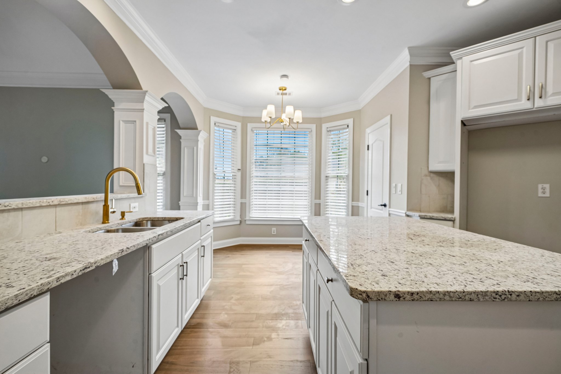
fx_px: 234
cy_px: 187
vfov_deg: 77.3
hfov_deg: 100.4
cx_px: 280
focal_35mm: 15
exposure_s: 1/30
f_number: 8
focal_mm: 15
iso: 250
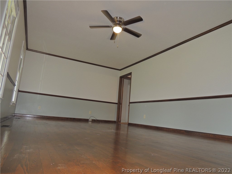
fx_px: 161
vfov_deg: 56.8
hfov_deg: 71.6
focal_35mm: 24
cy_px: 87
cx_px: 116
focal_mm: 4.3
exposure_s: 1/30
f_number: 3
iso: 200
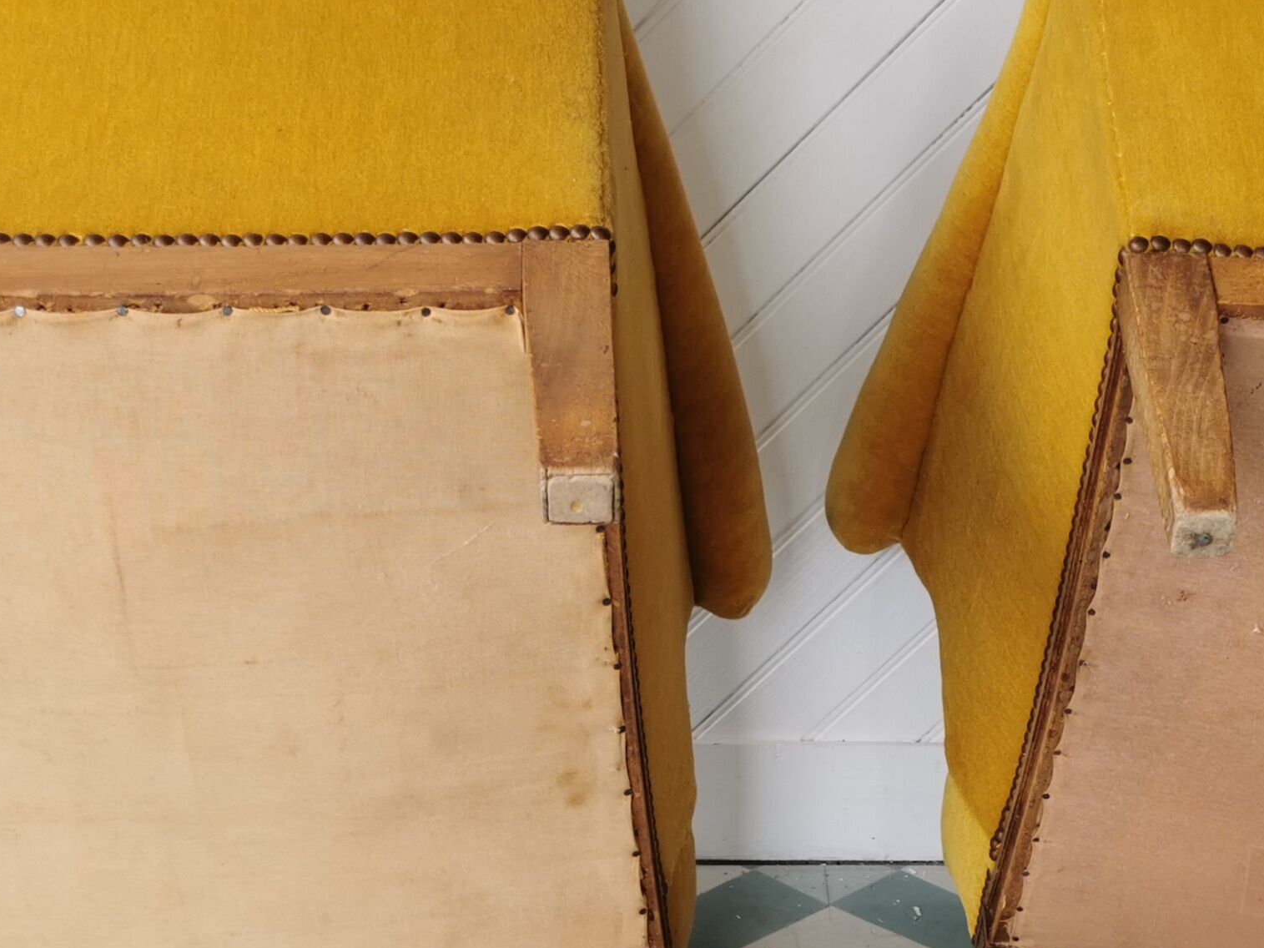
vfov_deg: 22.1
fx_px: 2373
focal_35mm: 65
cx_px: 843
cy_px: 846
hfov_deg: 29.6
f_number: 1.6
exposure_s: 1/202
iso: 50
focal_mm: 5.56
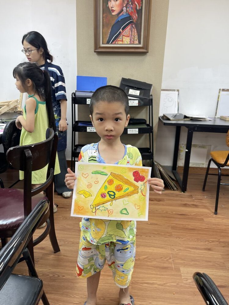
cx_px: 114
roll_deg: -1.7
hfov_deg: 54.9
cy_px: 152
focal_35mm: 25
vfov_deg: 69.4
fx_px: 221
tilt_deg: -16.1
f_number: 1.6
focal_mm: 5.1
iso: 100
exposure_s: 1/121
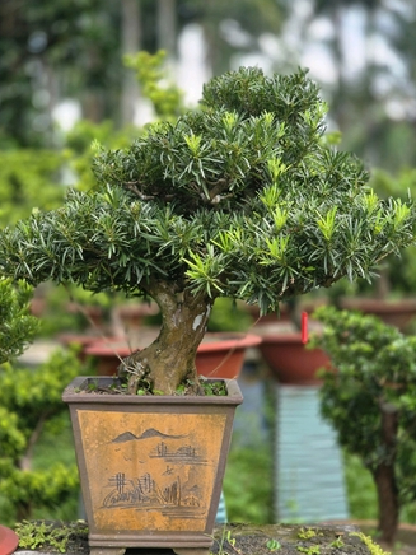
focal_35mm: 76
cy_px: 283
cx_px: 200
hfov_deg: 19.4
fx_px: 1218
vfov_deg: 25.7
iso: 50
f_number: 2.4
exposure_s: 1/556
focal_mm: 7.9
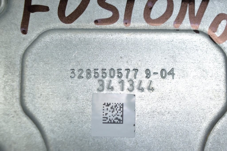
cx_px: 114
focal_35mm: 82
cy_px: 76
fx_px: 520
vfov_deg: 16.5
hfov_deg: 24.6
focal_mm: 55
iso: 400
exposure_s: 1/60
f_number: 5.6
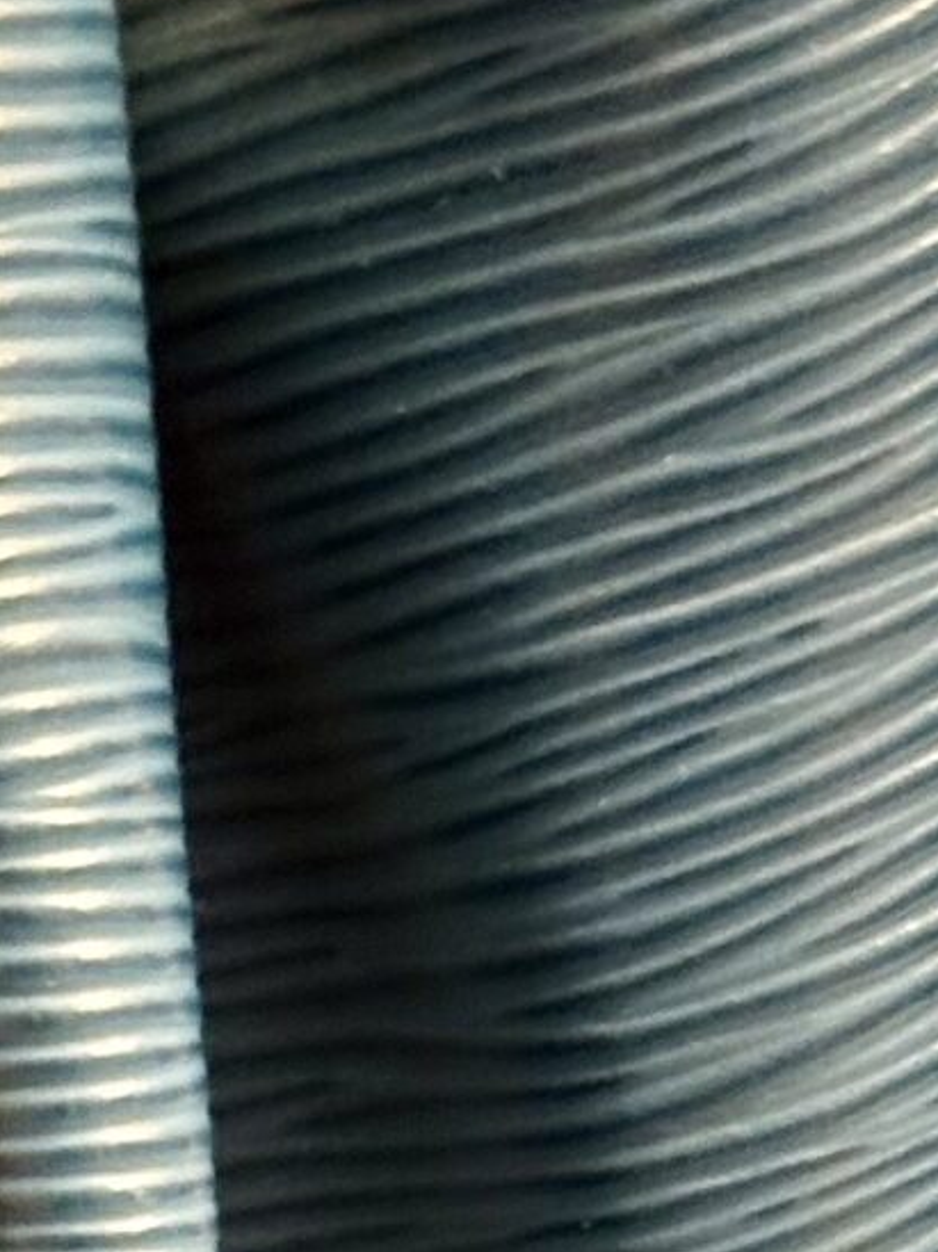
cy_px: 2538
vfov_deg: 8.4
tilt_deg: -37.2
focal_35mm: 224
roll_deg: -0.7
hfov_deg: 6.6
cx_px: -297
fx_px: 8103
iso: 320
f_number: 1.78
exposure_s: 1/33
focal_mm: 6.86
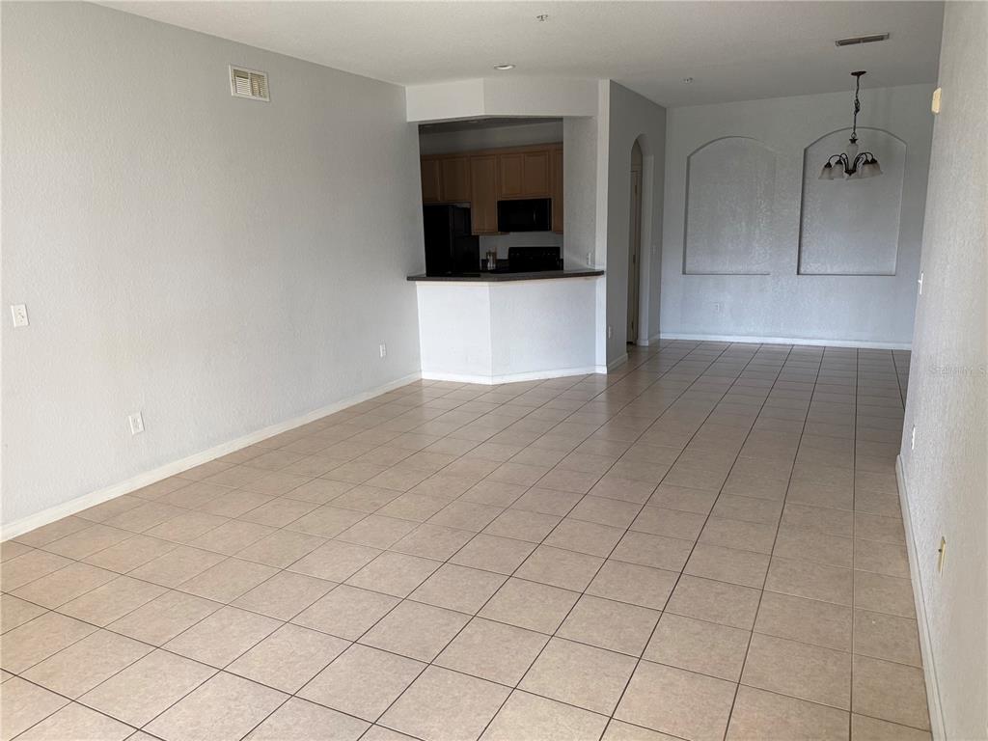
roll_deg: +1.5
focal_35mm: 24
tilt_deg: -11.6
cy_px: 370
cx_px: 494
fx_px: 685
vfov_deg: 56.8
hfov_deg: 71.6
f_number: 1.78
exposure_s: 1/100
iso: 200
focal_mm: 6.76
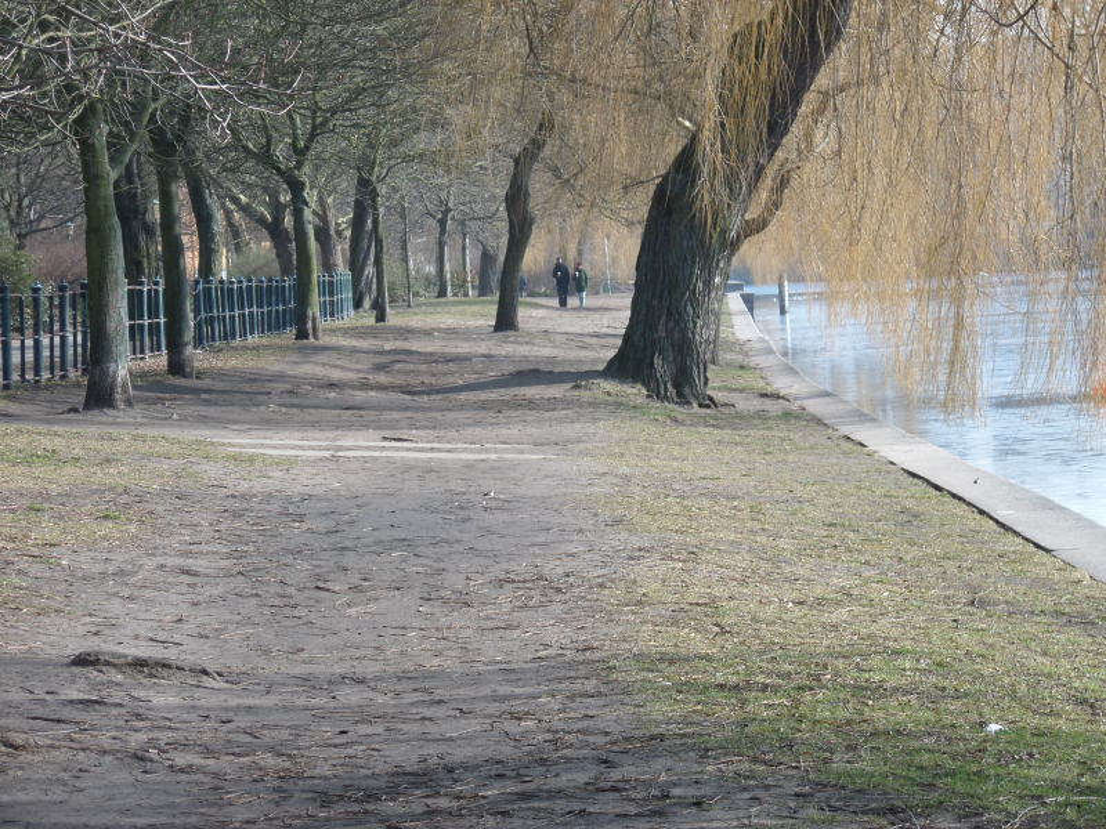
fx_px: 4281
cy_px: 414
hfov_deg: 14.7
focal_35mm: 134
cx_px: 553
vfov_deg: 11.1
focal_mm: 24.1
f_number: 5.8
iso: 80
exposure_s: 1/125
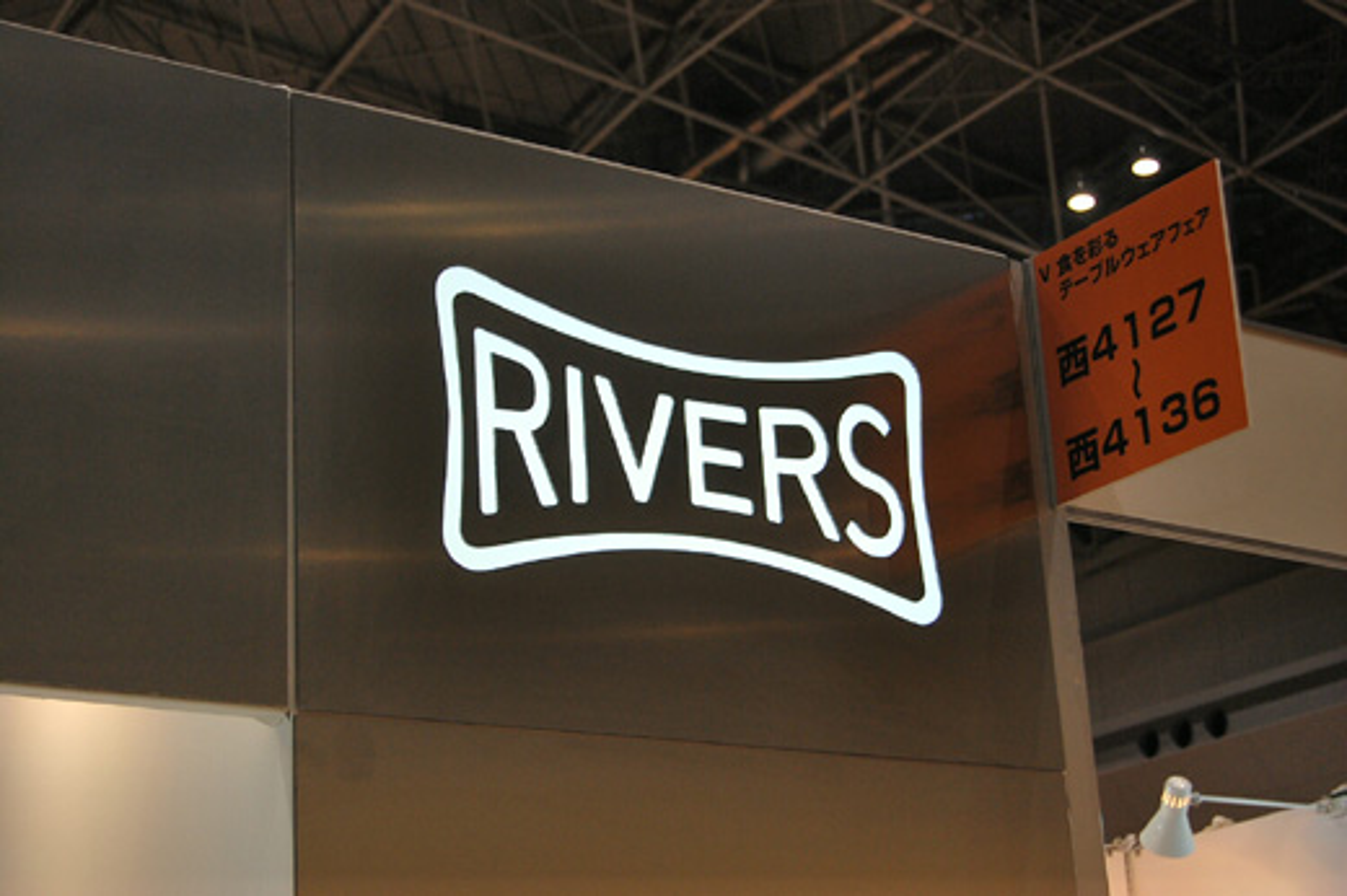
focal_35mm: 63
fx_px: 2356
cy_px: 448
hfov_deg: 31.9
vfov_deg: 21.5
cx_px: 674
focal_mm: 42
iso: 400
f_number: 5.3
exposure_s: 1/100
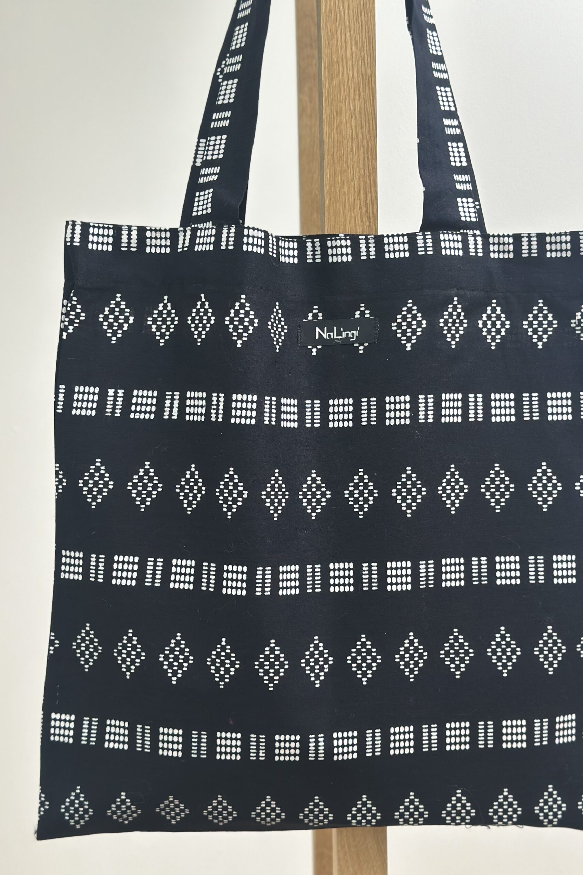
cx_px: 319
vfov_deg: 39.6
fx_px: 1214
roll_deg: -0.1
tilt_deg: -5.9
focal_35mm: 50
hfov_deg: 27.0
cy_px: 437
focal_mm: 6.86
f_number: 1.78
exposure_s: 1/100
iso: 125
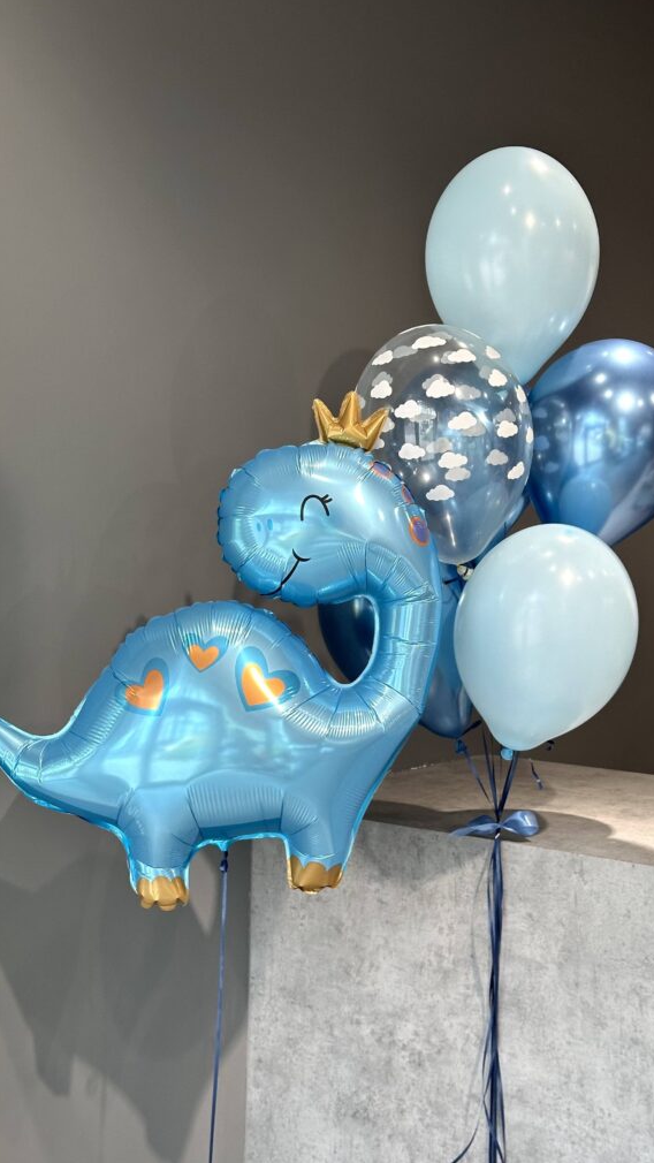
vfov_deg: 39.2
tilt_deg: -2.0
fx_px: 1634
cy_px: 576
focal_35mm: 53
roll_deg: -1.3
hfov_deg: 22.6
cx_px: 365
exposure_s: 1/100
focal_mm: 6.9
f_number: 1.8
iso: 64
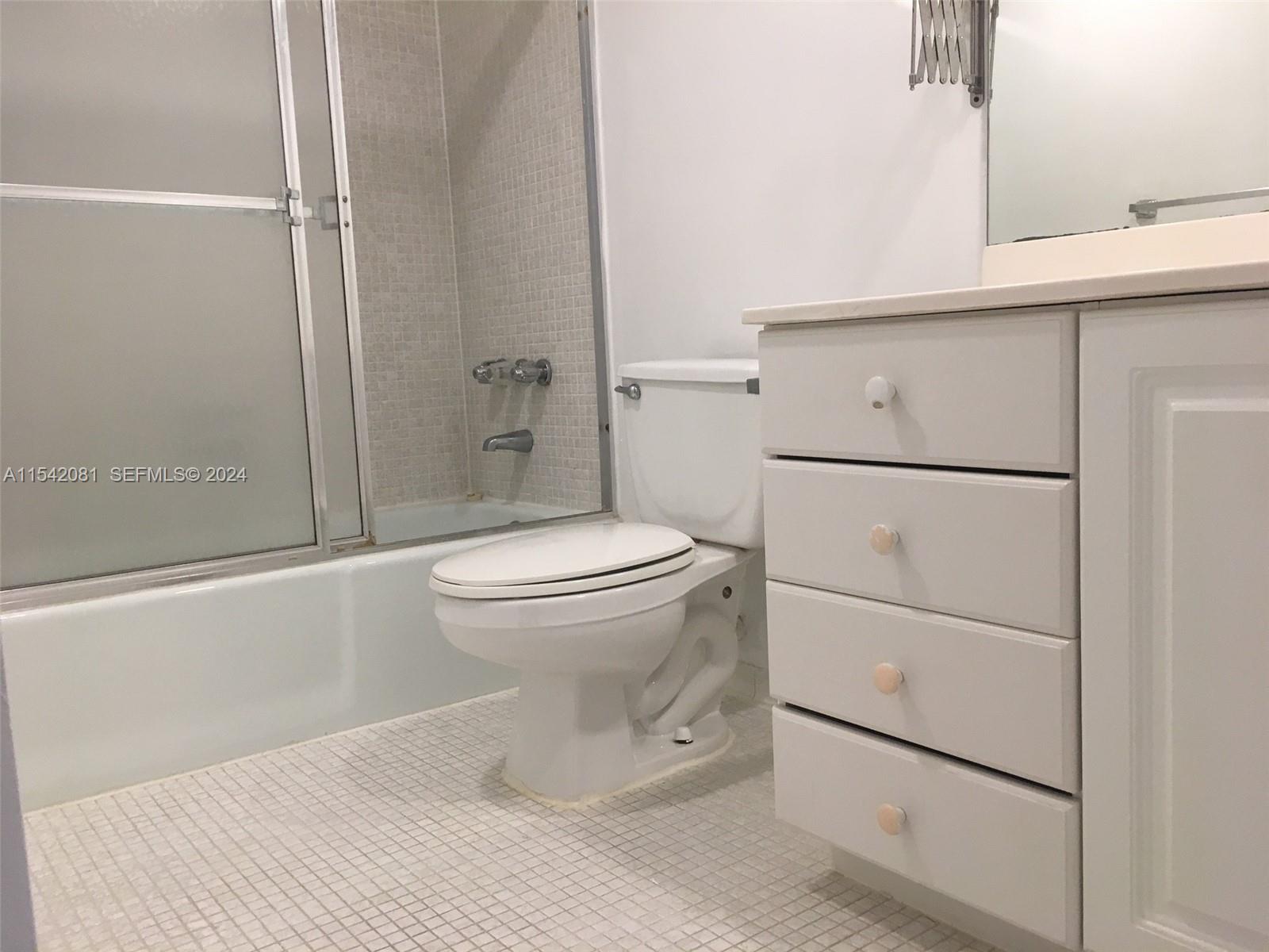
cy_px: 476
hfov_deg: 61.7
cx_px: 634
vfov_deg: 48.2
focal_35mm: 29
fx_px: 1063
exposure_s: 1/30
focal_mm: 4.15
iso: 32
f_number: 2.2
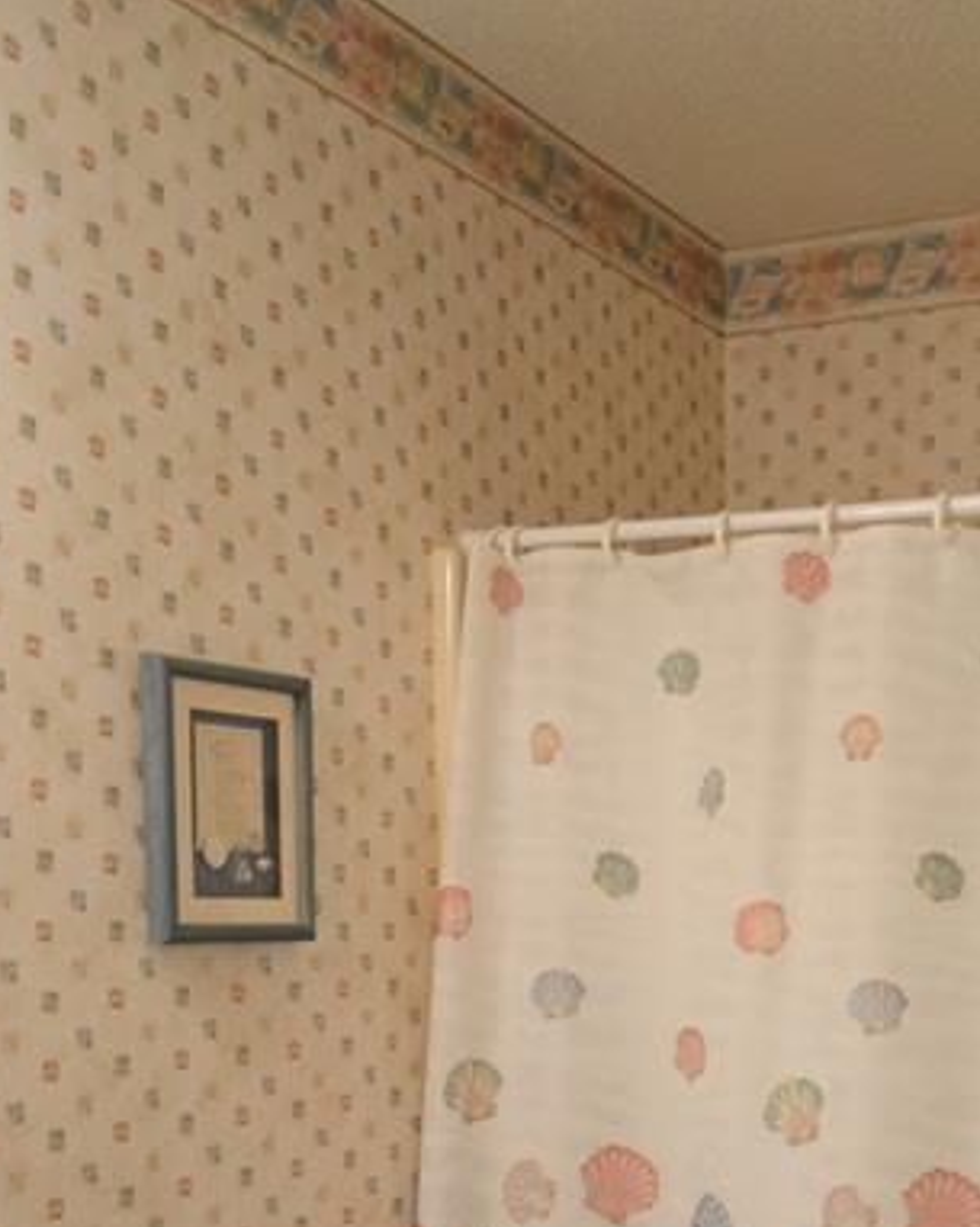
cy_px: 1121
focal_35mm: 51
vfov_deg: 34.5
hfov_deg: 29.0
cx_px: 781
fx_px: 1851
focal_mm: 18
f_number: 3.5
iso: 400
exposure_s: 1/50
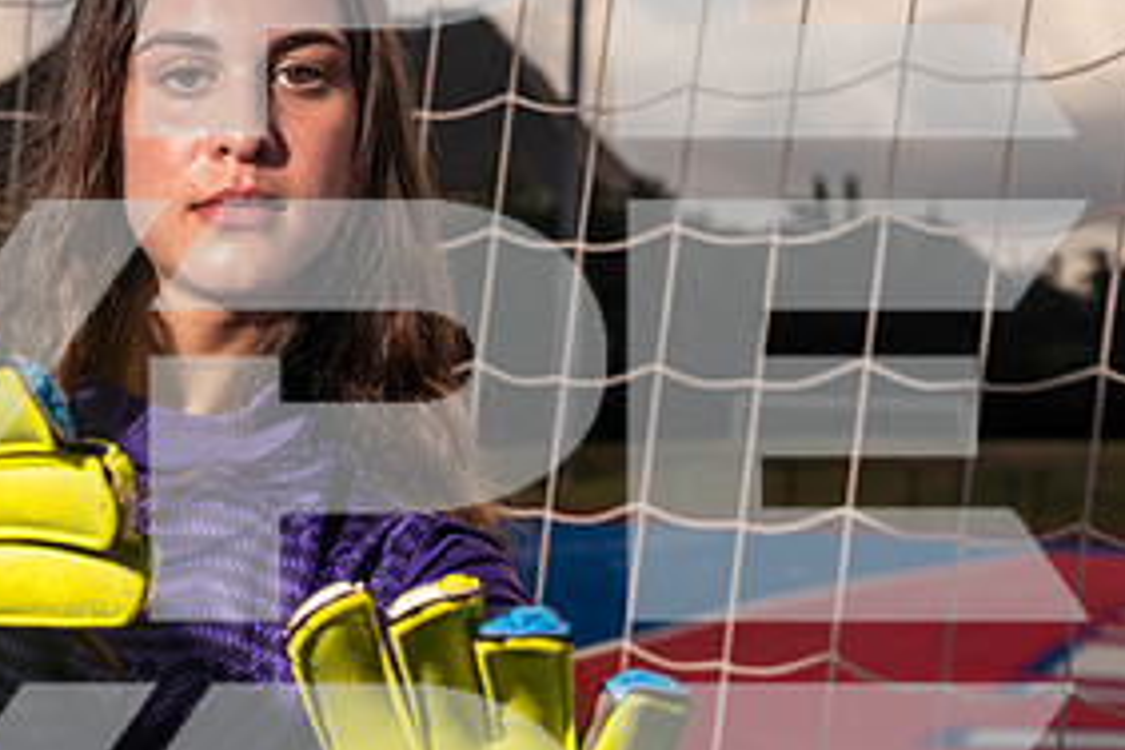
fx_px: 3281
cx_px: 72
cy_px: 413
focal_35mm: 105
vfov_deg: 13.0
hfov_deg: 19.1
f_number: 5.6
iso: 100
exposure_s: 1/250
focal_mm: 51
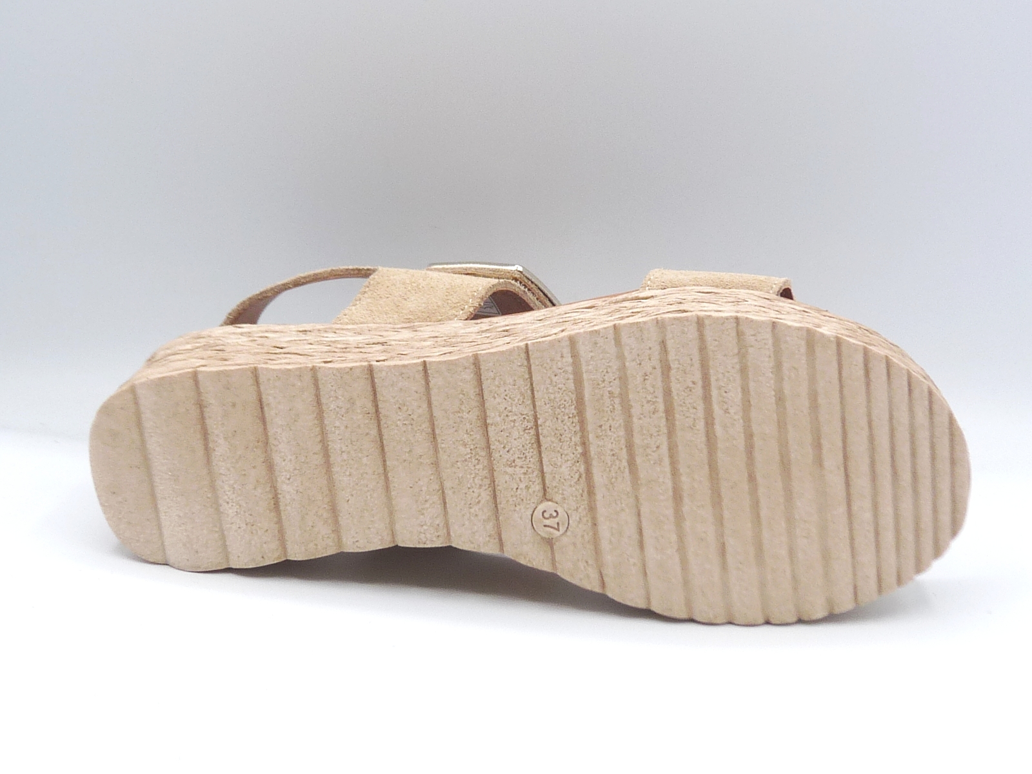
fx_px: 1461
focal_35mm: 49
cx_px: 516
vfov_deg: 29.7
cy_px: 387
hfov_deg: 38.9
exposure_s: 1/200
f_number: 4.5
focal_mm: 4.8
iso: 100
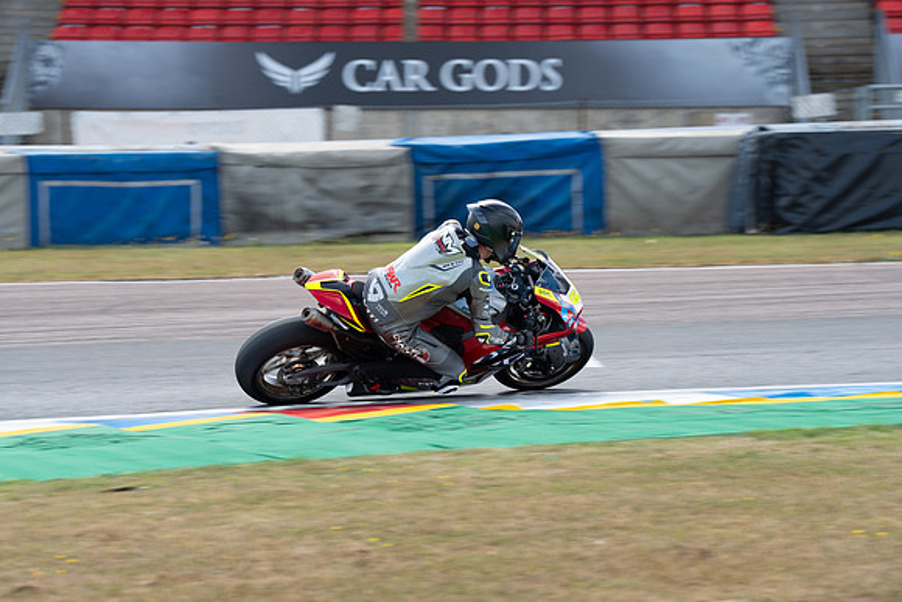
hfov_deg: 10.7
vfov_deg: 7.2
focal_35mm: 192
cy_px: 352
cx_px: 416
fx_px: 4802
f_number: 5.6
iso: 250
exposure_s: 1/400
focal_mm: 160
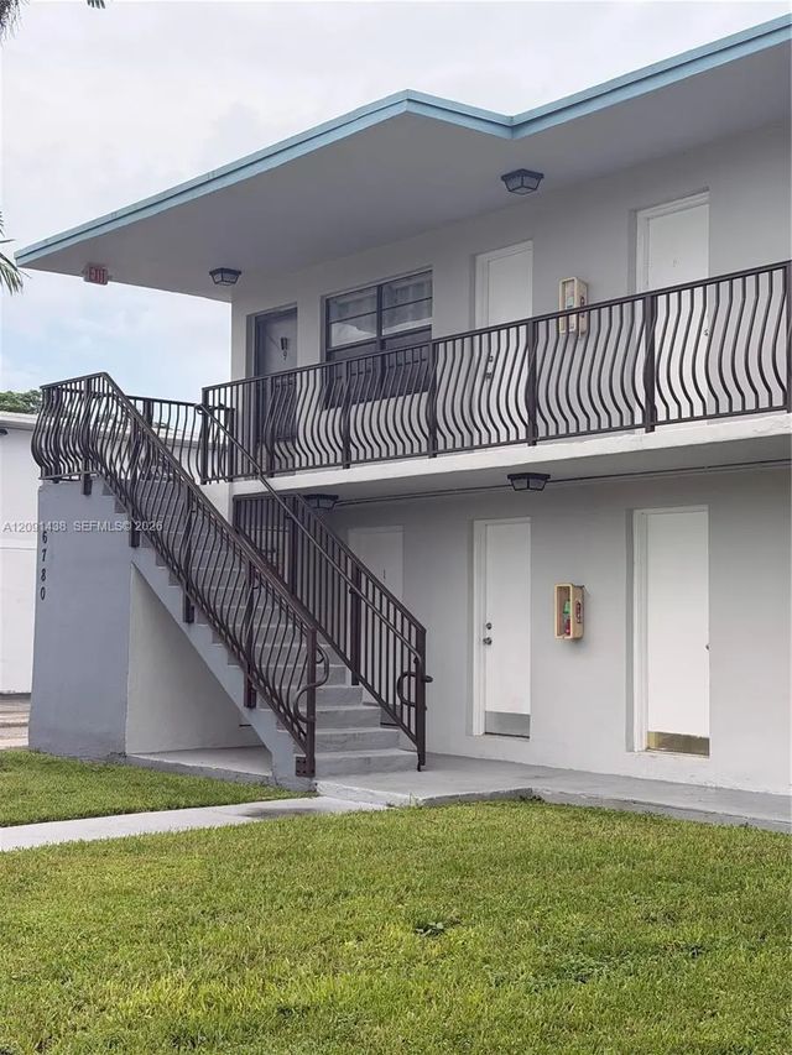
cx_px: 396
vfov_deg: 39.7
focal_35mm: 48
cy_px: 528
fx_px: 1464
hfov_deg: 30.3
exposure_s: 1/1678
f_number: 1.78
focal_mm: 6.76
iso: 64
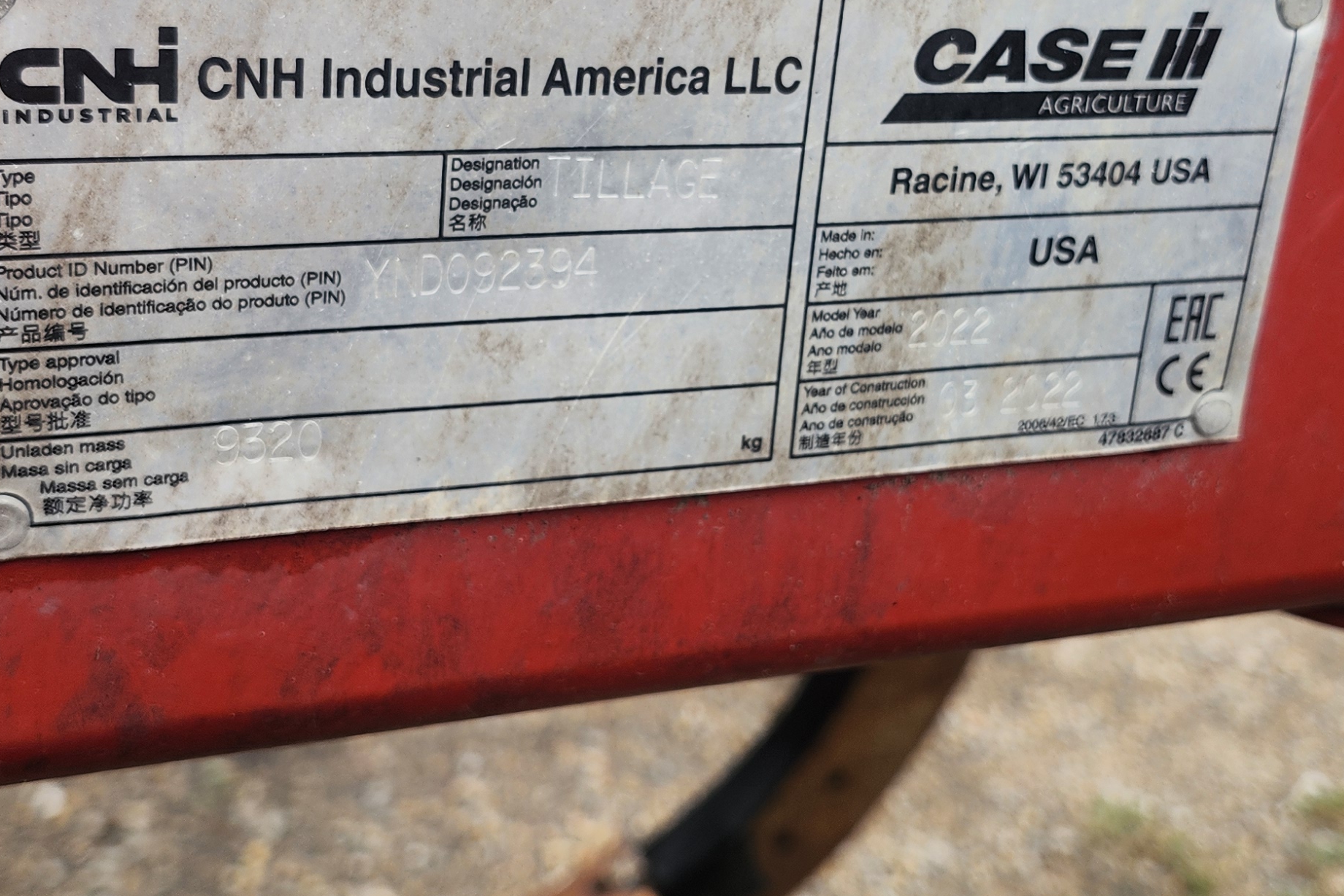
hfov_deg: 38.1
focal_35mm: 52
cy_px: 307
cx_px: 766
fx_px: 1941
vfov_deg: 25.9
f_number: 1.8
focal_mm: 5.54
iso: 25
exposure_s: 1/225
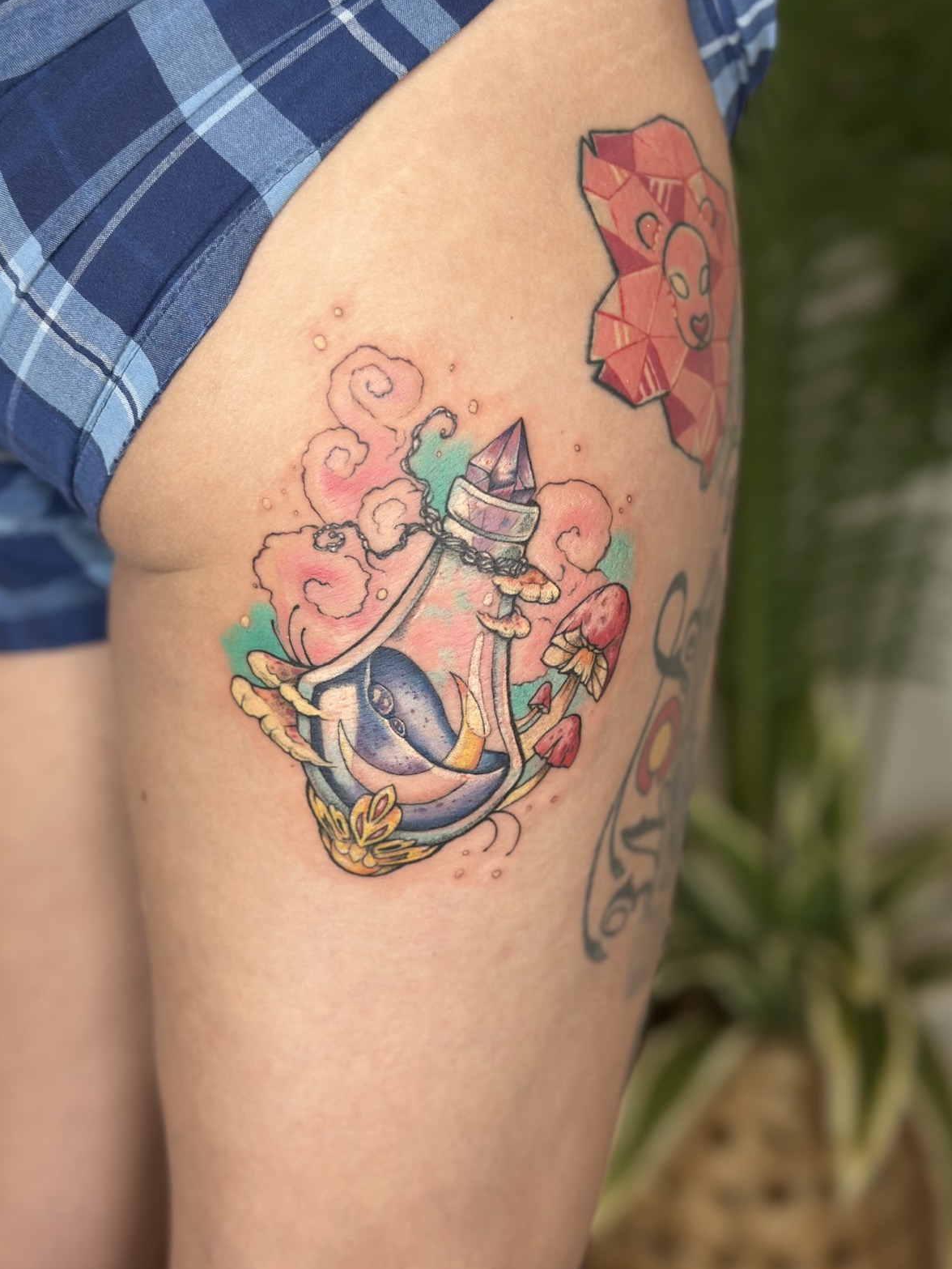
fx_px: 1796
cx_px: 483
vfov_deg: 38.9
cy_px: 632
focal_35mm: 49
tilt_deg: -10.1
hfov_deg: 29.7
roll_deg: +4.2
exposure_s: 1/60
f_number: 1.78
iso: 200
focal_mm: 6.86
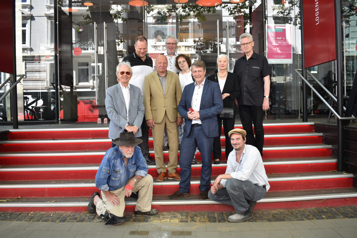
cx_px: 178
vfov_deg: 41.7
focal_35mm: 32
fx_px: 312
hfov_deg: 59.5
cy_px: 119
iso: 200
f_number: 3.8
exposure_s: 1/100
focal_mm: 21
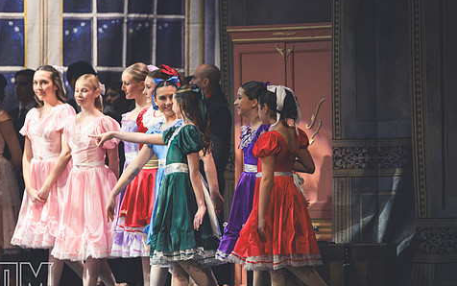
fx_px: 4635
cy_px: 173
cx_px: 228
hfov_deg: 5.6
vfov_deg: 3.5
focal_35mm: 372
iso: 1800
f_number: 2.8
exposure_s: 1/400
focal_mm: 200
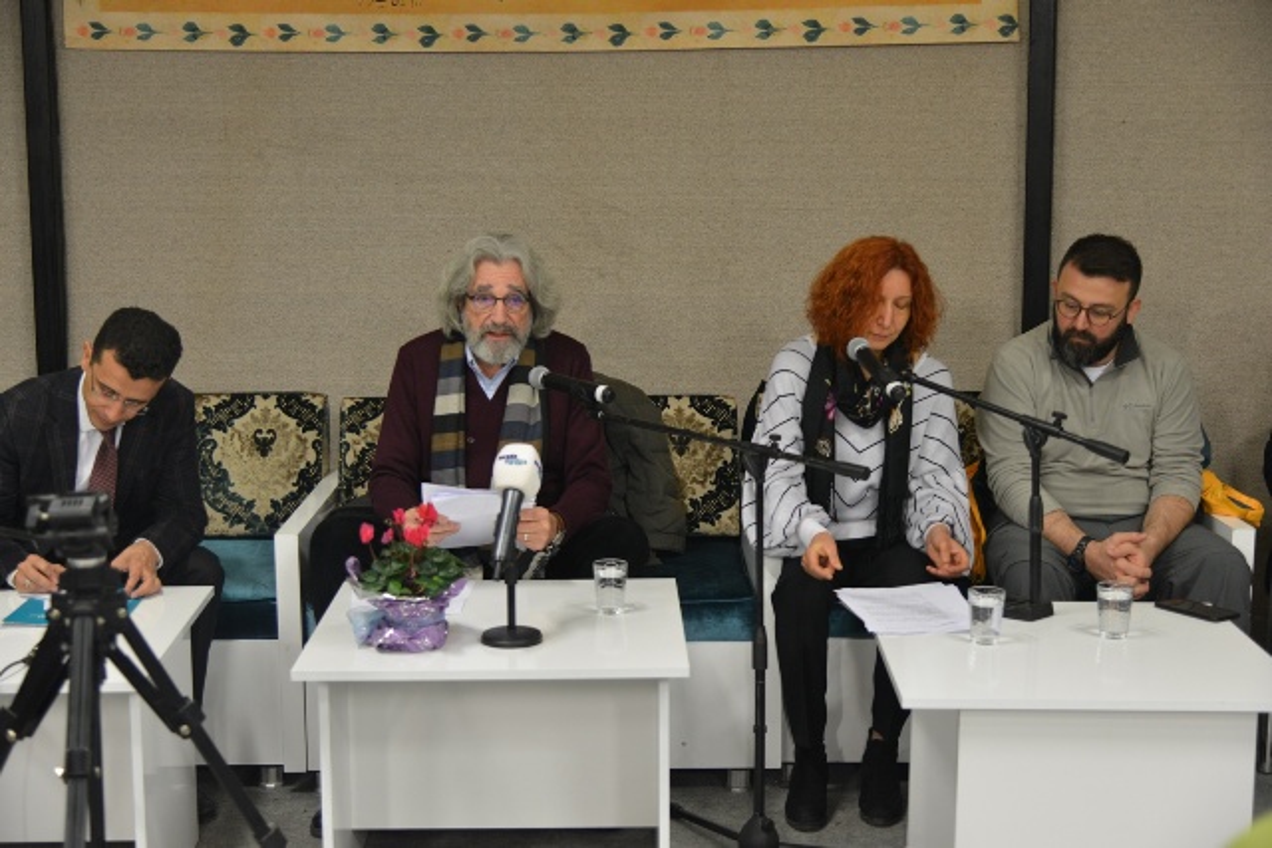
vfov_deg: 27.0
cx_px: 636
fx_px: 1767
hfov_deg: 39.6
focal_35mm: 50
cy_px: 424
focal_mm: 50
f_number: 4
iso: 1250
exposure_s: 1/100
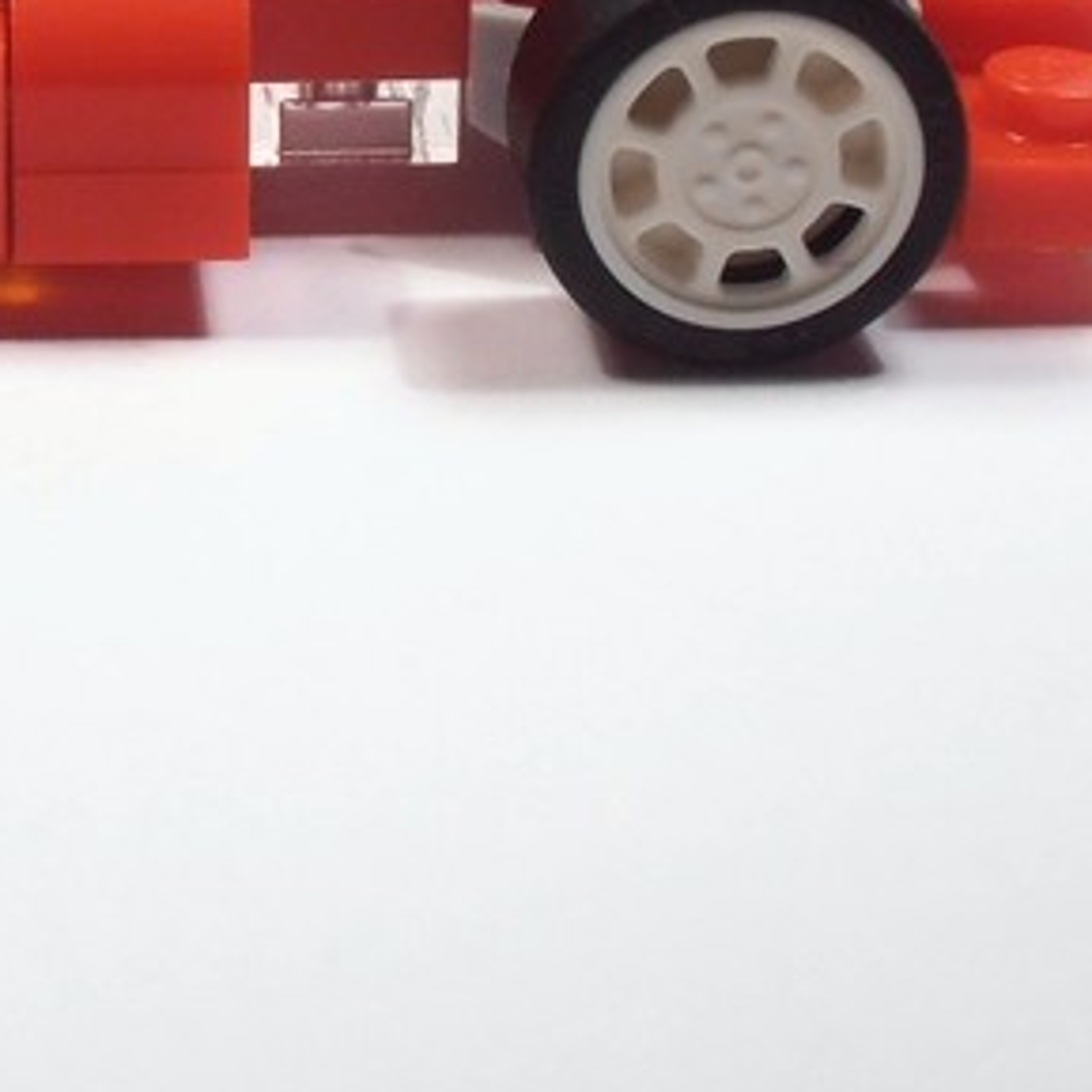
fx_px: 3640
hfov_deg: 16.8
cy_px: -74
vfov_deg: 16.6
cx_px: 45
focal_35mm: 102
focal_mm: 6.61
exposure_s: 1/50
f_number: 3.9
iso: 80
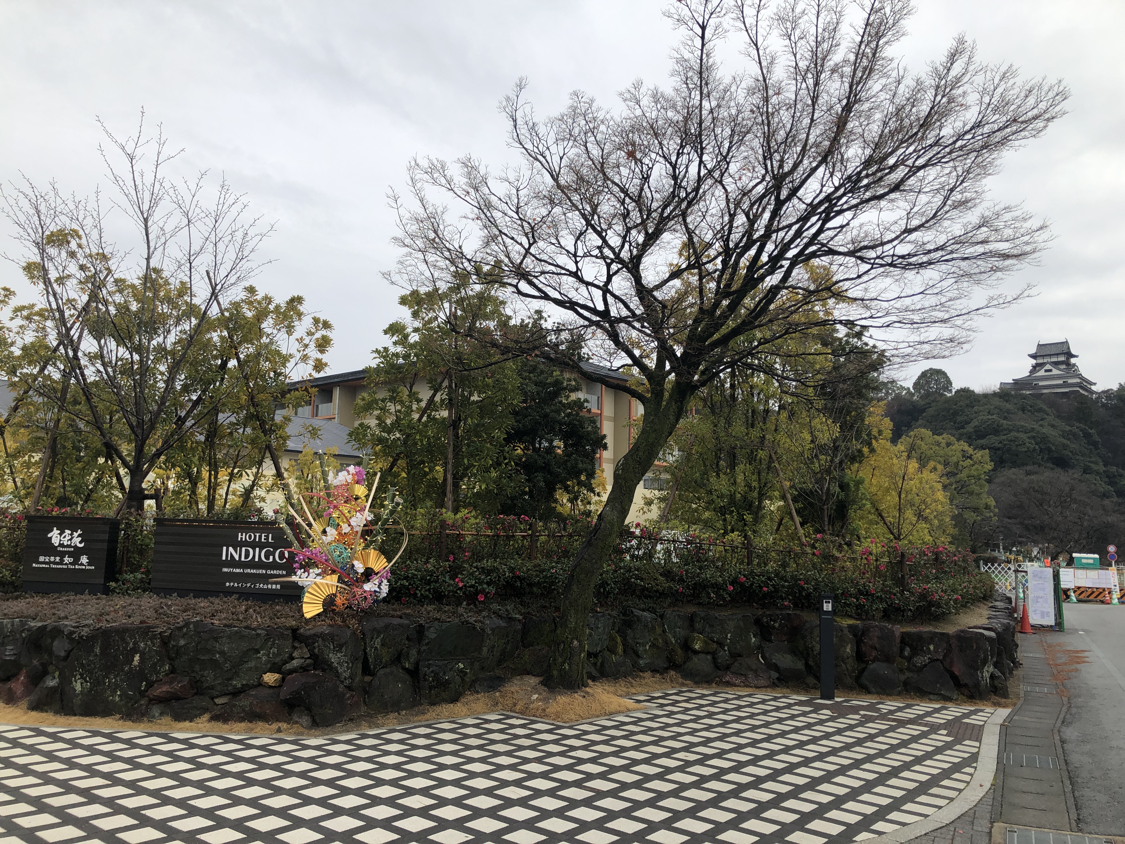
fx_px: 910
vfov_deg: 49.7
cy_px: 422
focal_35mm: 28
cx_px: 562
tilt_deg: +8.3
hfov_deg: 63.4
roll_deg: -0.3
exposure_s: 1/414
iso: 20
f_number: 1.8
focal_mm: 3.99
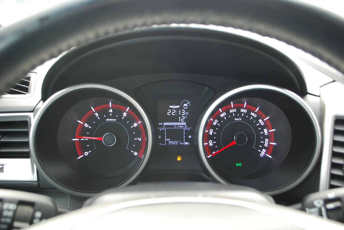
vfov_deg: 40.1
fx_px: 316
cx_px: 172
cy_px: 115
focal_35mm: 33
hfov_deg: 57.2
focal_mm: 22
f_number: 4
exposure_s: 1/60
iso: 400
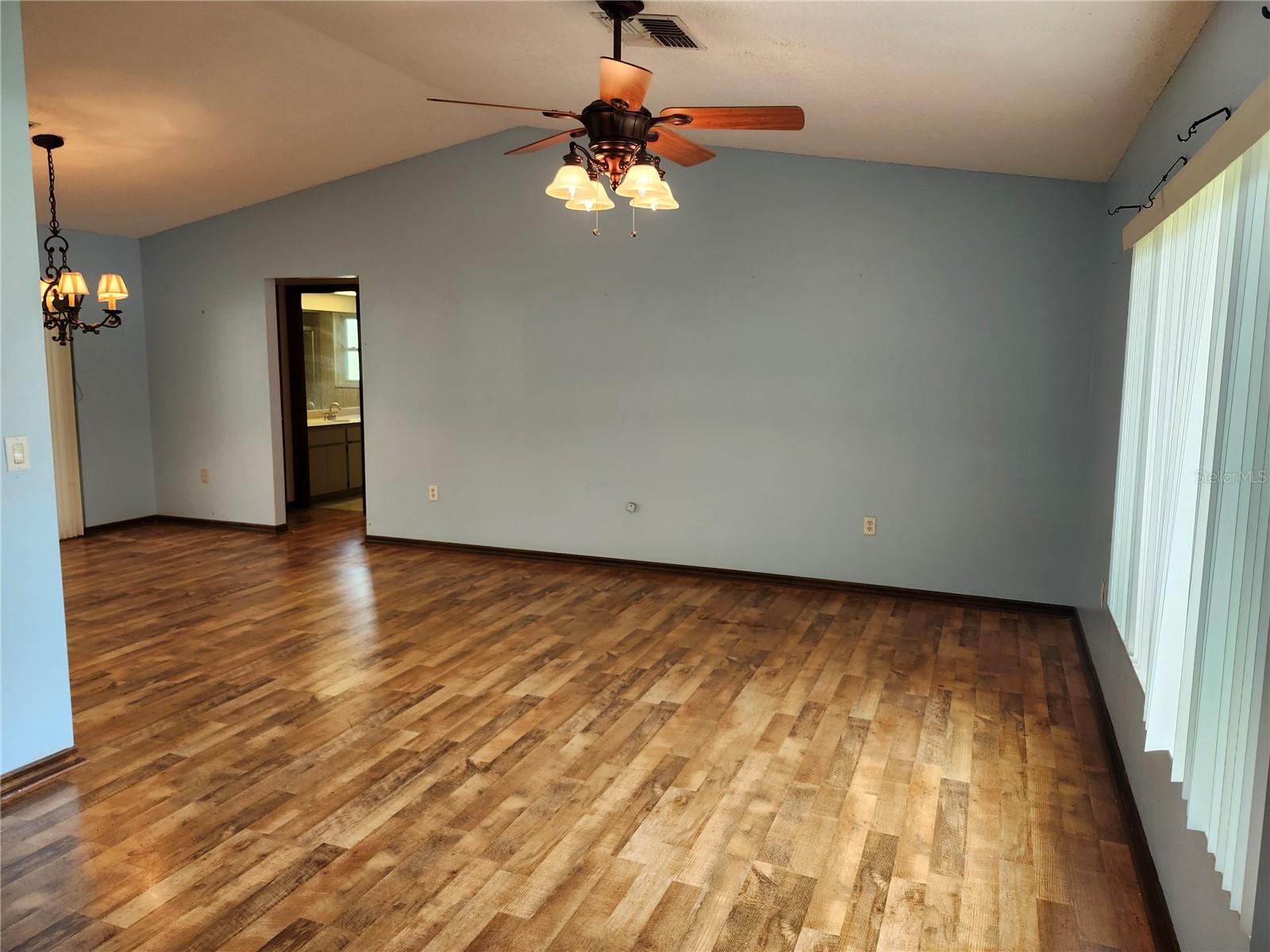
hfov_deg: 73.9
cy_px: 476
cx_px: 635
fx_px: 844
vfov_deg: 58.9
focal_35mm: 23
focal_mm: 5.54
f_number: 1.8
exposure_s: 1/120
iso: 160
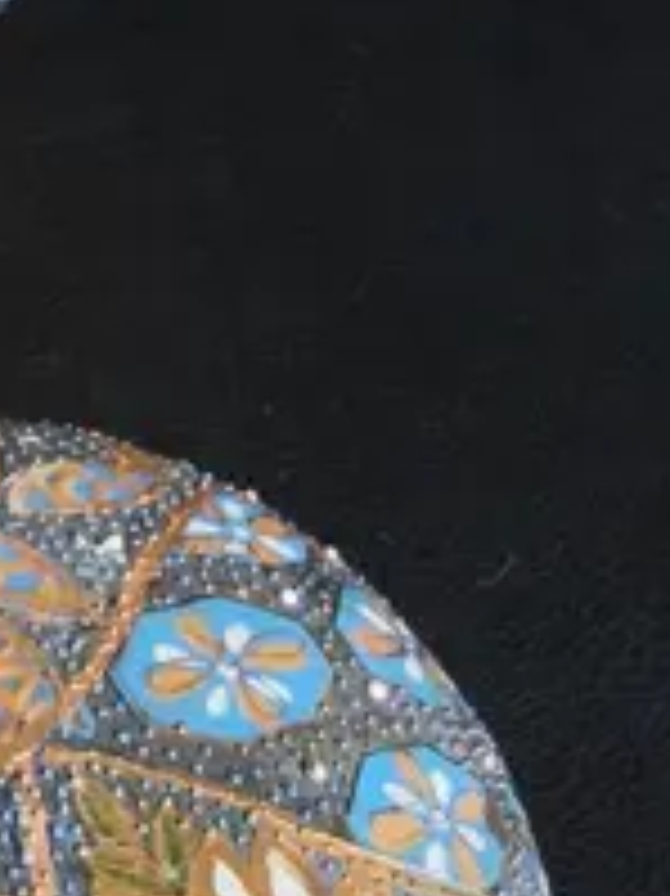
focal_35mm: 139
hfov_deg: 10.1
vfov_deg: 13.8
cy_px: -194
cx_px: -531
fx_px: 3591
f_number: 2
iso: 125
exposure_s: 1/100
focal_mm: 2.87
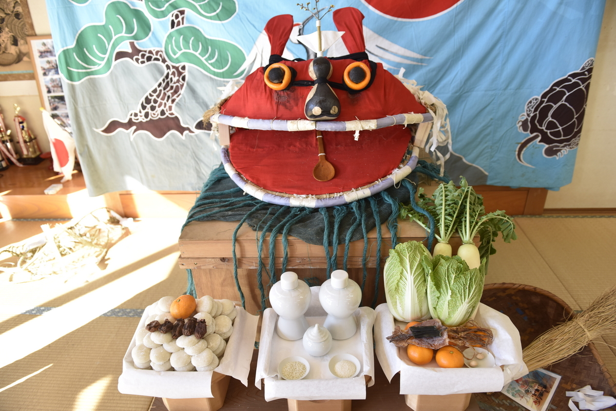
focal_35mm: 24
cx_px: 308
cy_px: 206
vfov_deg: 53.2
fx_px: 411
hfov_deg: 73.7
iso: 400
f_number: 3.5
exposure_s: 1/200
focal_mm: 24
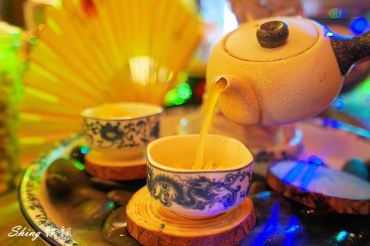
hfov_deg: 54.4
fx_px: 360
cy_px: 123
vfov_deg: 37.8
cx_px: 185
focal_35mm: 35
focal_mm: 35
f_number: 4
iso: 2500
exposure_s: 1/15
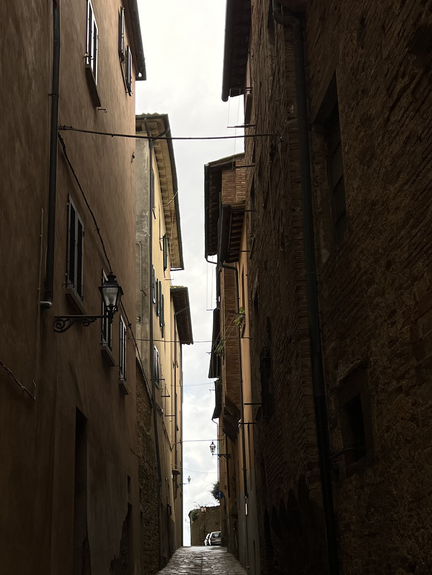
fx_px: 749
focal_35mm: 45
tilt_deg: +14.3
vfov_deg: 41.5
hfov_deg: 32.1
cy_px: 383
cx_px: 172
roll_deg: +0.5
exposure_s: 1/4630
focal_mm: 5.7
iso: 50
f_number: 1.5
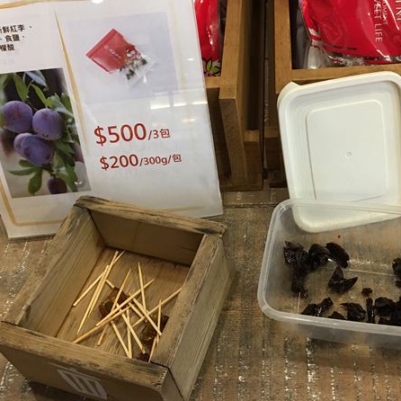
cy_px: 138
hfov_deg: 36.6
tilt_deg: -45.3
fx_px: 603
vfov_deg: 36.5
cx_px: 253
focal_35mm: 46
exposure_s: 1/15
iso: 50
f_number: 2.2
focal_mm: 4.15
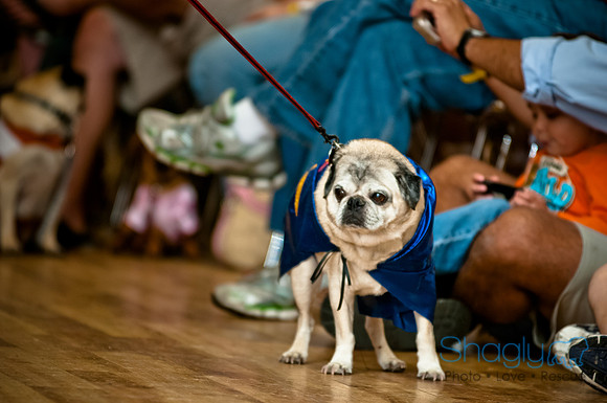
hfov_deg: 6.9
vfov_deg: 4.6
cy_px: 202
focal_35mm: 300
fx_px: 5051
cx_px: 304
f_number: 2.8
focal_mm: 200
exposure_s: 1/200
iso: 200
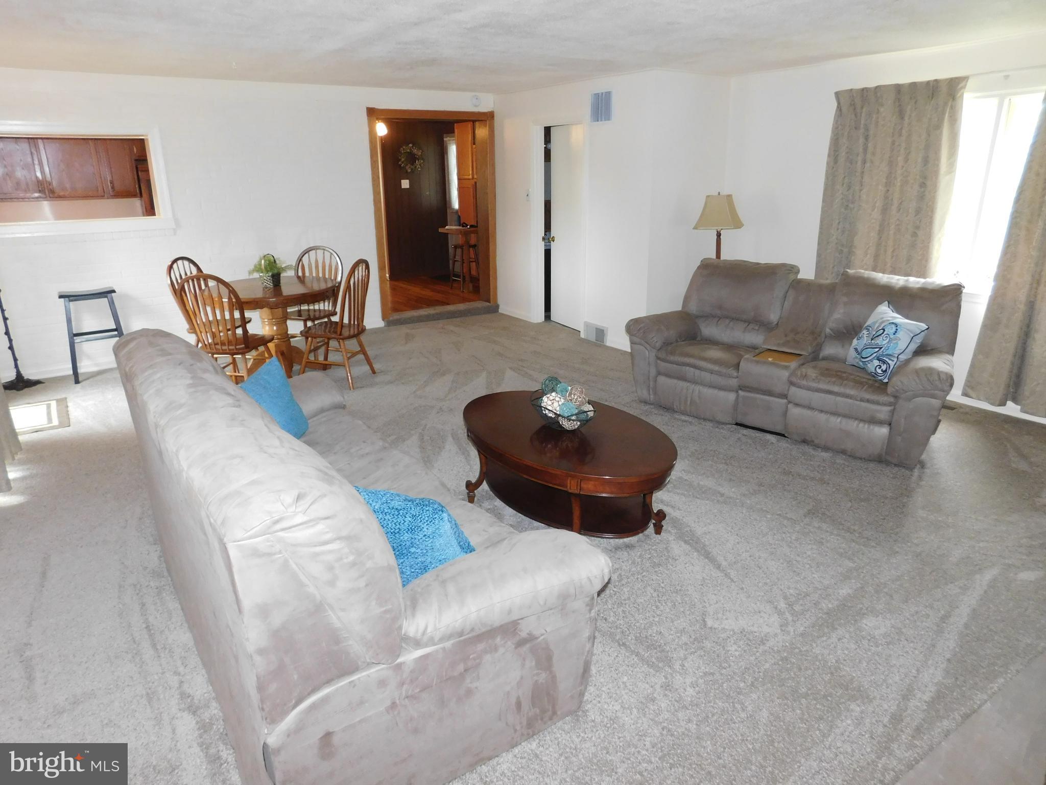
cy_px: 392
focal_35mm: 23
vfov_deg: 58.9
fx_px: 695
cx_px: 523
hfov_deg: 73.9
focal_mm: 4
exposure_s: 1/30
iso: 280
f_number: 3
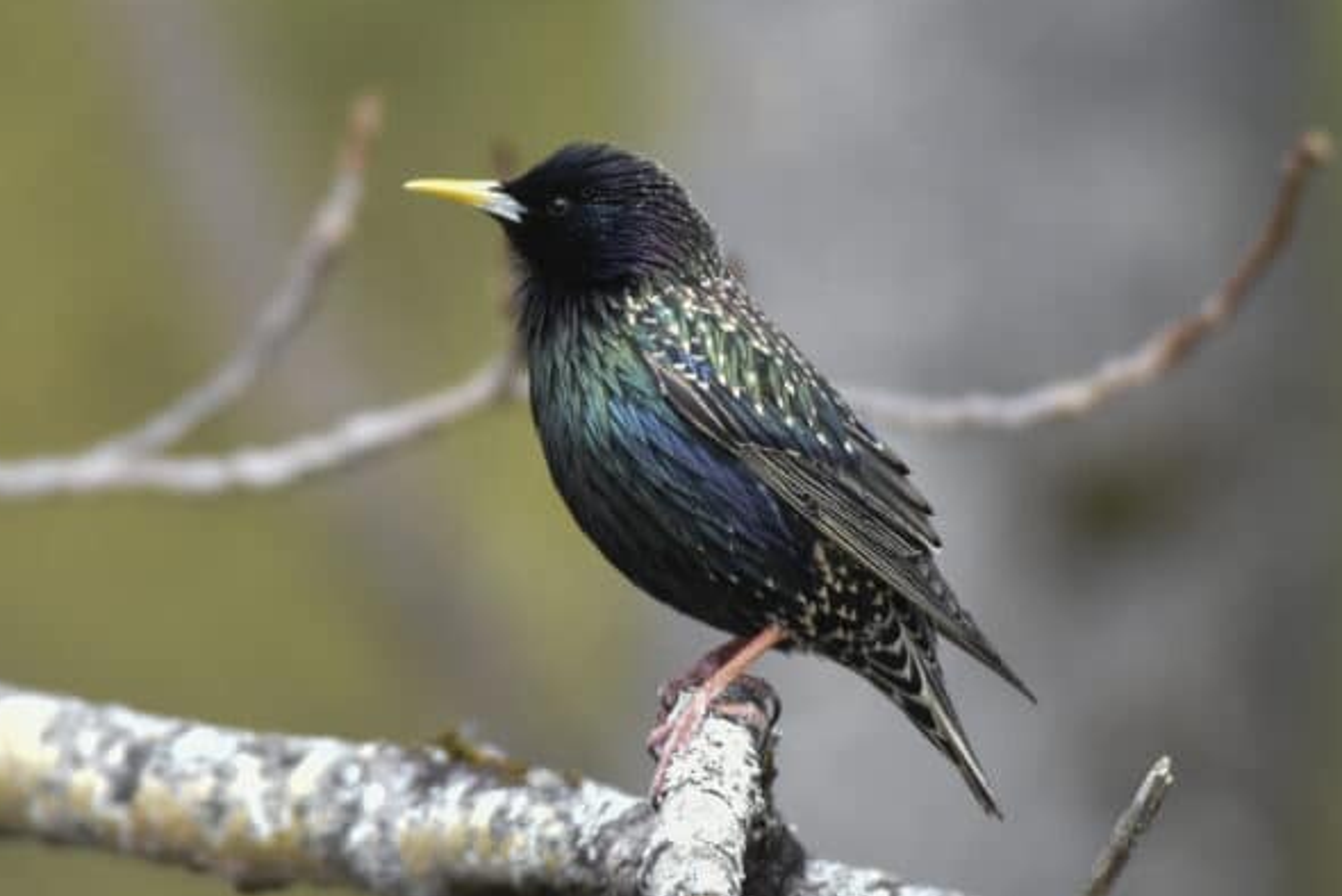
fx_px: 24279
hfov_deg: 3.2
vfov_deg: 2.1
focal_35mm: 651
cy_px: 424
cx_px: 655
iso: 1250
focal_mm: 500
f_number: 6.3
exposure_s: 1/1250
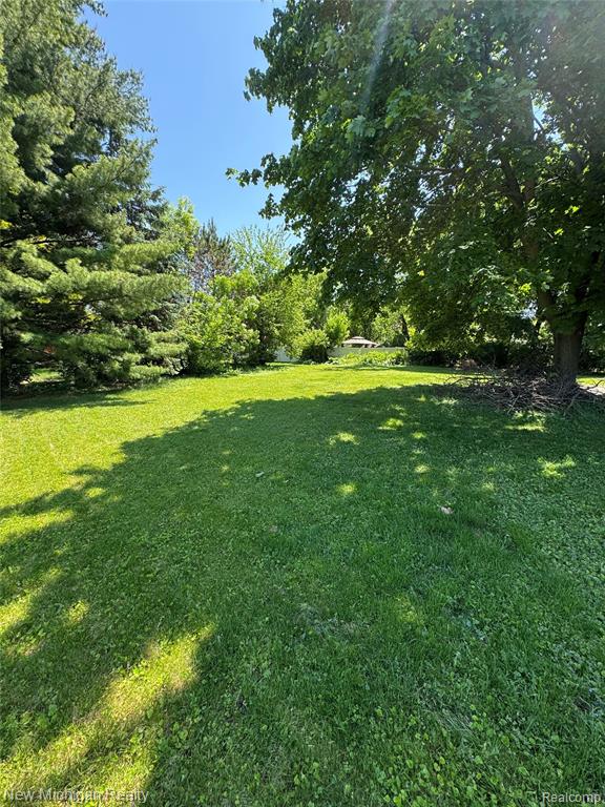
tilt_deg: -8.9
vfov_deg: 102.1
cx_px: 302
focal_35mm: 14
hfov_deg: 85.7
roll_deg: -3.4
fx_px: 326
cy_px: 404
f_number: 2.2
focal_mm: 2.22
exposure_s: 1/386
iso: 40
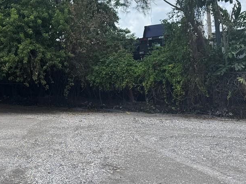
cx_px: 10
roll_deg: +1.3
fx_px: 448
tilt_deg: +2.9
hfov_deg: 29.1
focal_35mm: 63
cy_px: 55
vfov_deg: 23.1
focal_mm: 6.76
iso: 80
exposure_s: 1/2506
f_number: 1.78
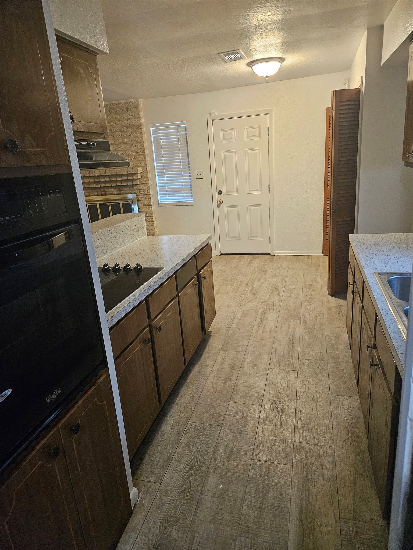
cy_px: 275
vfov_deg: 73.9
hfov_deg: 58.9
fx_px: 366
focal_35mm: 23
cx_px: 206
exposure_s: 1/120
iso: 1000
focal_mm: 5.4
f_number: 1.8
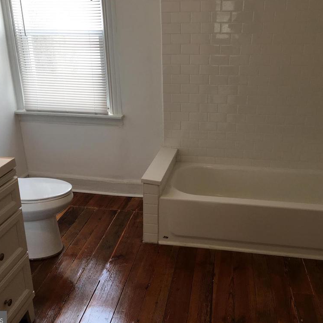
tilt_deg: -20.2
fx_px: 369
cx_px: 174
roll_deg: +0.9
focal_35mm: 35
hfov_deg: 47.2
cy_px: 163
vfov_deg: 47.2
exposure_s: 1/120
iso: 40
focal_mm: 4.15
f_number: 2.2
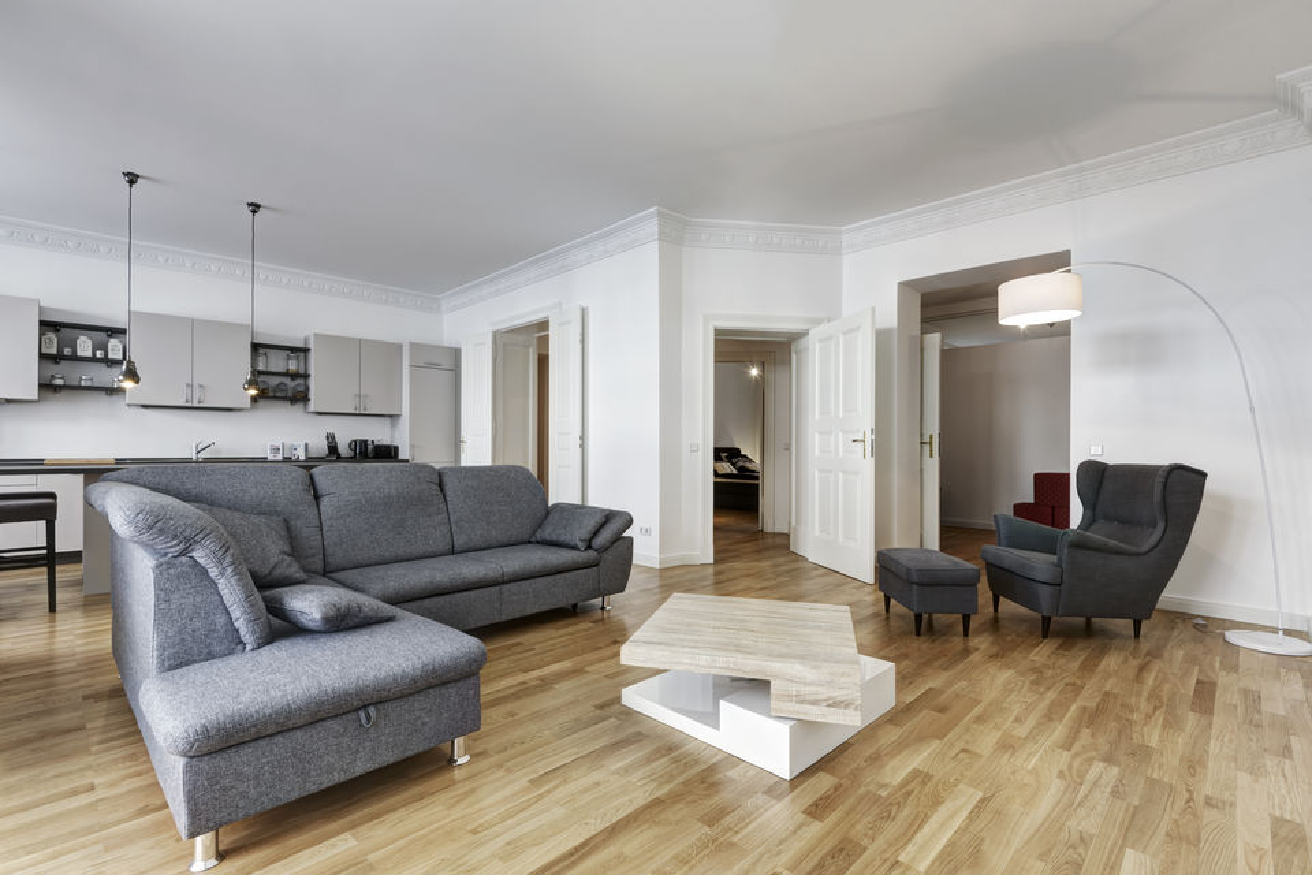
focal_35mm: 16
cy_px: 438
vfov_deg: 73.7
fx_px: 583
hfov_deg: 96.7
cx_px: 656
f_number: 14
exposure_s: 1/2
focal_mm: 16
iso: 125
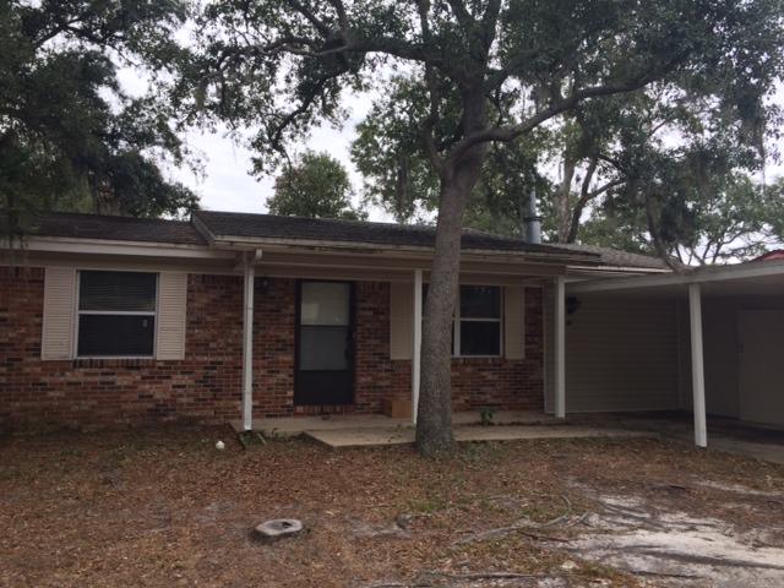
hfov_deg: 60.0
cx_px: 392
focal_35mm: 30
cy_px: 294
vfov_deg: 46.8
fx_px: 679
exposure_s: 1/129
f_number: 2.2
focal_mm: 4.12
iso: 32
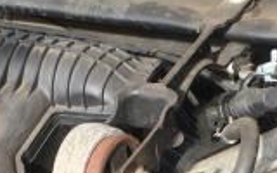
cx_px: 227
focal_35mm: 154
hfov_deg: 13.5
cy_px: 261
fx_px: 1163
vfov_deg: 8.3
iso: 25
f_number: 2.2
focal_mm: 4.15
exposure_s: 1/403
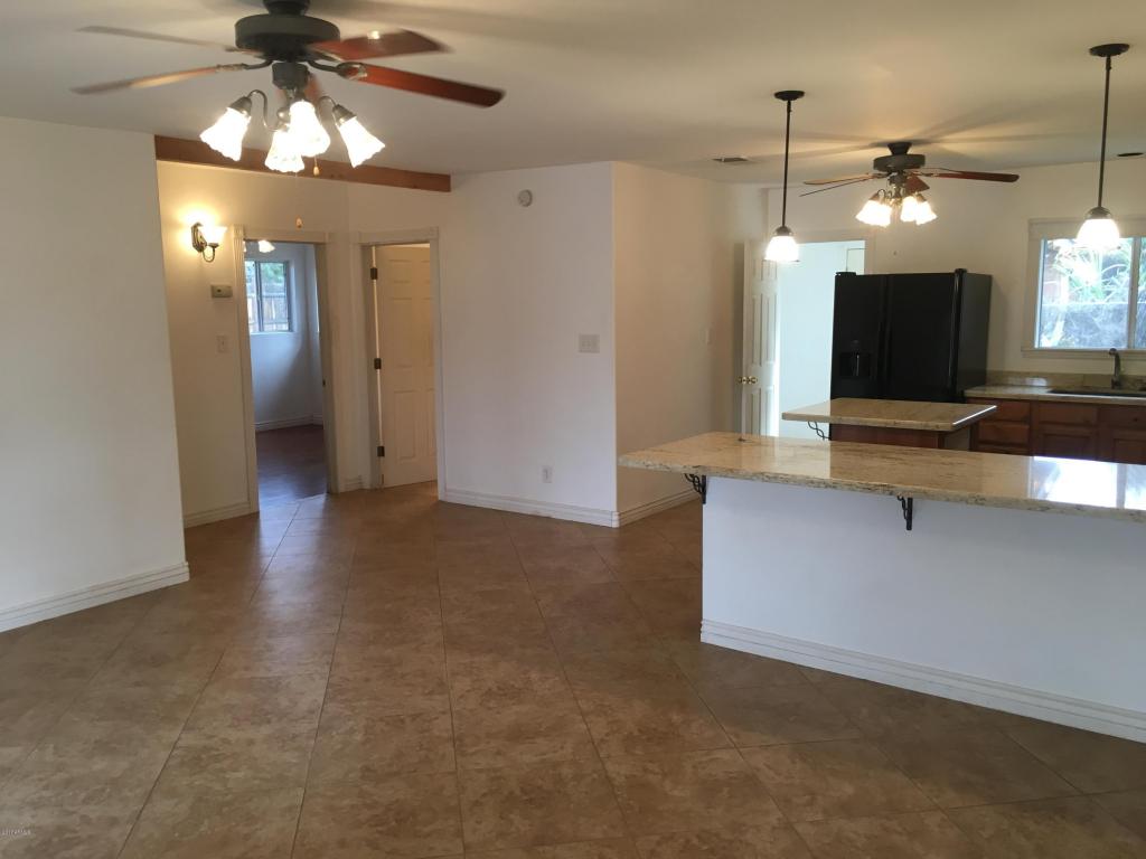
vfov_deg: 48.2
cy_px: 430
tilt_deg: -8.0
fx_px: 960
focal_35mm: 29
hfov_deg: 61.7
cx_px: 573
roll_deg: +0.6
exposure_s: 1/30
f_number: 2.2
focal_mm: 4.15
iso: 50
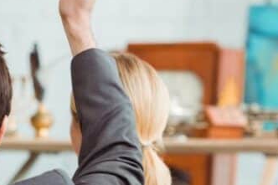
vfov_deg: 2.9
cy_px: 20
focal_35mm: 467
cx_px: -80
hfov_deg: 4.4
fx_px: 3604
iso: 320
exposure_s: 1/200
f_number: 3.5
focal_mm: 145
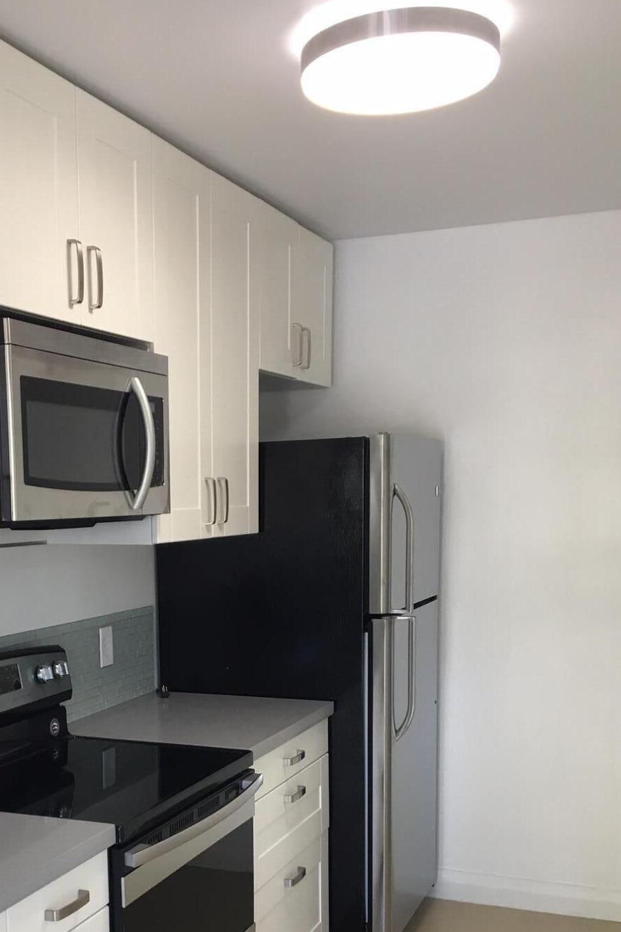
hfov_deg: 29.5
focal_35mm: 45
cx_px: 172
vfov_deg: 42.4
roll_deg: +0.9
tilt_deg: -9.4
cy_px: 686
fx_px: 1164
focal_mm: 4.15
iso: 50
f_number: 2.2
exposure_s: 1/30
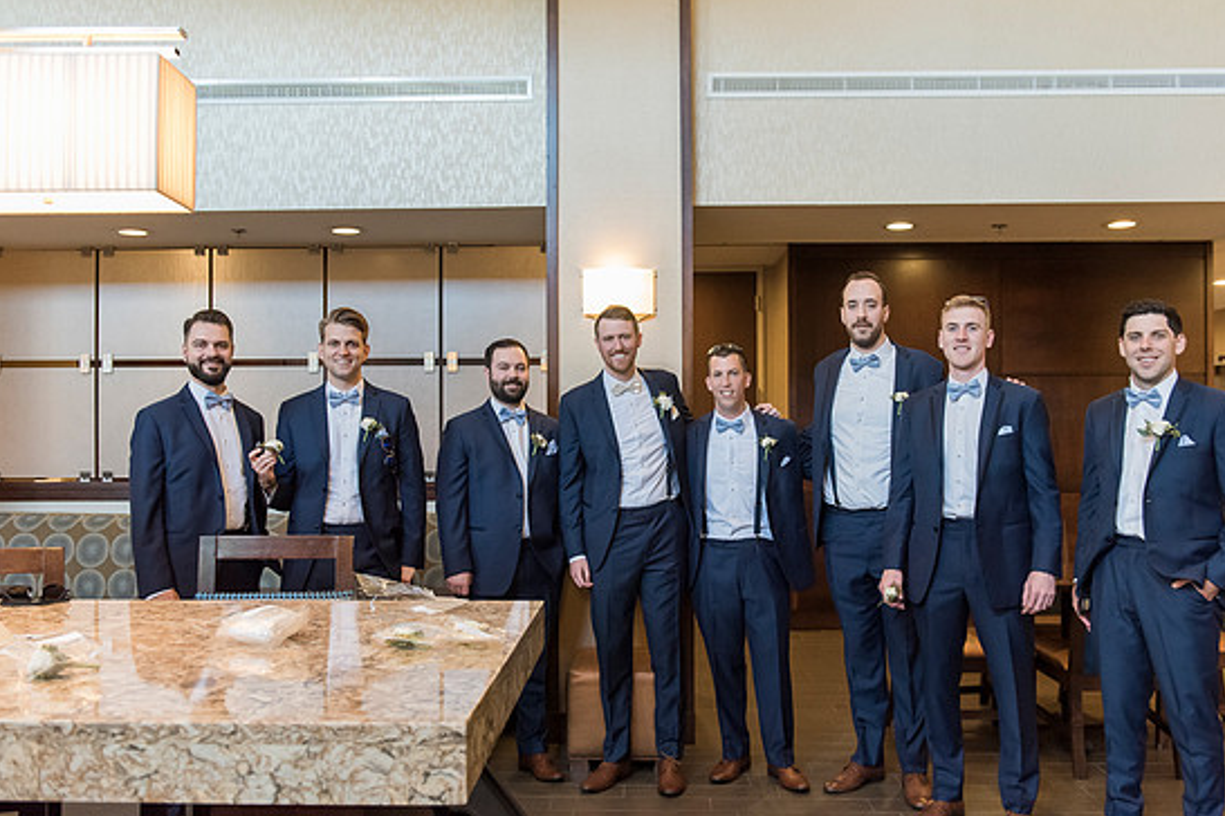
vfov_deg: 38.9
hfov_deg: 55.8
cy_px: 425
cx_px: 628
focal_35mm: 34
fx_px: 1157
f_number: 3.5
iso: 4000
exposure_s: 1/200
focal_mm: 32
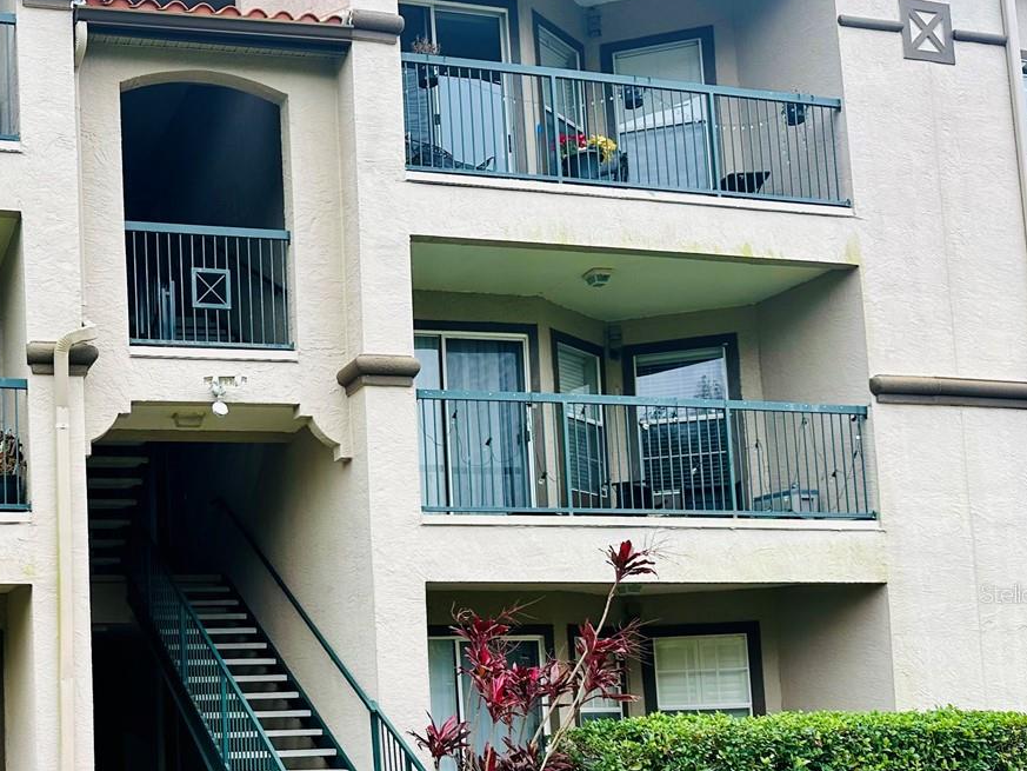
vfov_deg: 32.2
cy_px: 593
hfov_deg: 40.5
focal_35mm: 44
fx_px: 1306
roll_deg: +0.8
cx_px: 151
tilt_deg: +6.4
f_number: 1.78
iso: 80
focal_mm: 6.86
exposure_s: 1/543
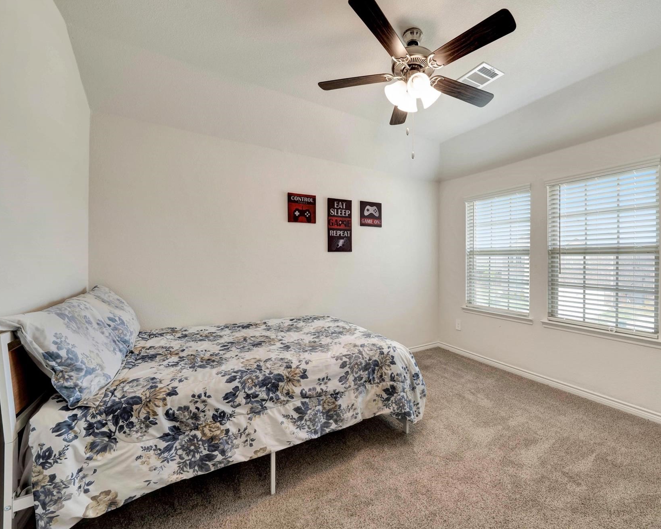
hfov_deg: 100.1
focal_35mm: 14
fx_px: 274
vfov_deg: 88.0
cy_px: 265
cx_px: 374
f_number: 11
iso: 100
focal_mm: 12
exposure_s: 1/3
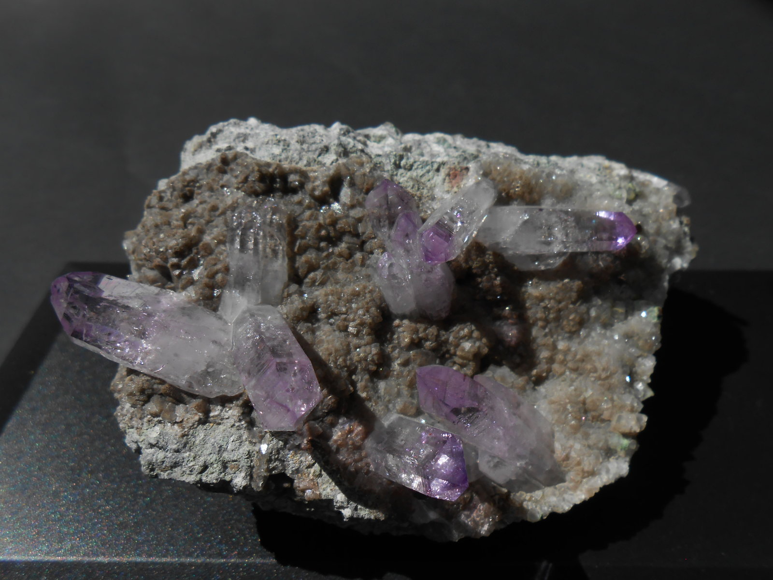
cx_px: 386
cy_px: 290
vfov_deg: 53.1
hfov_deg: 67.3
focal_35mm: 26
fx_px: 581
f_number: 3.5
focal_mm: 4.6
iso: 80
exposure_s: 1/1500
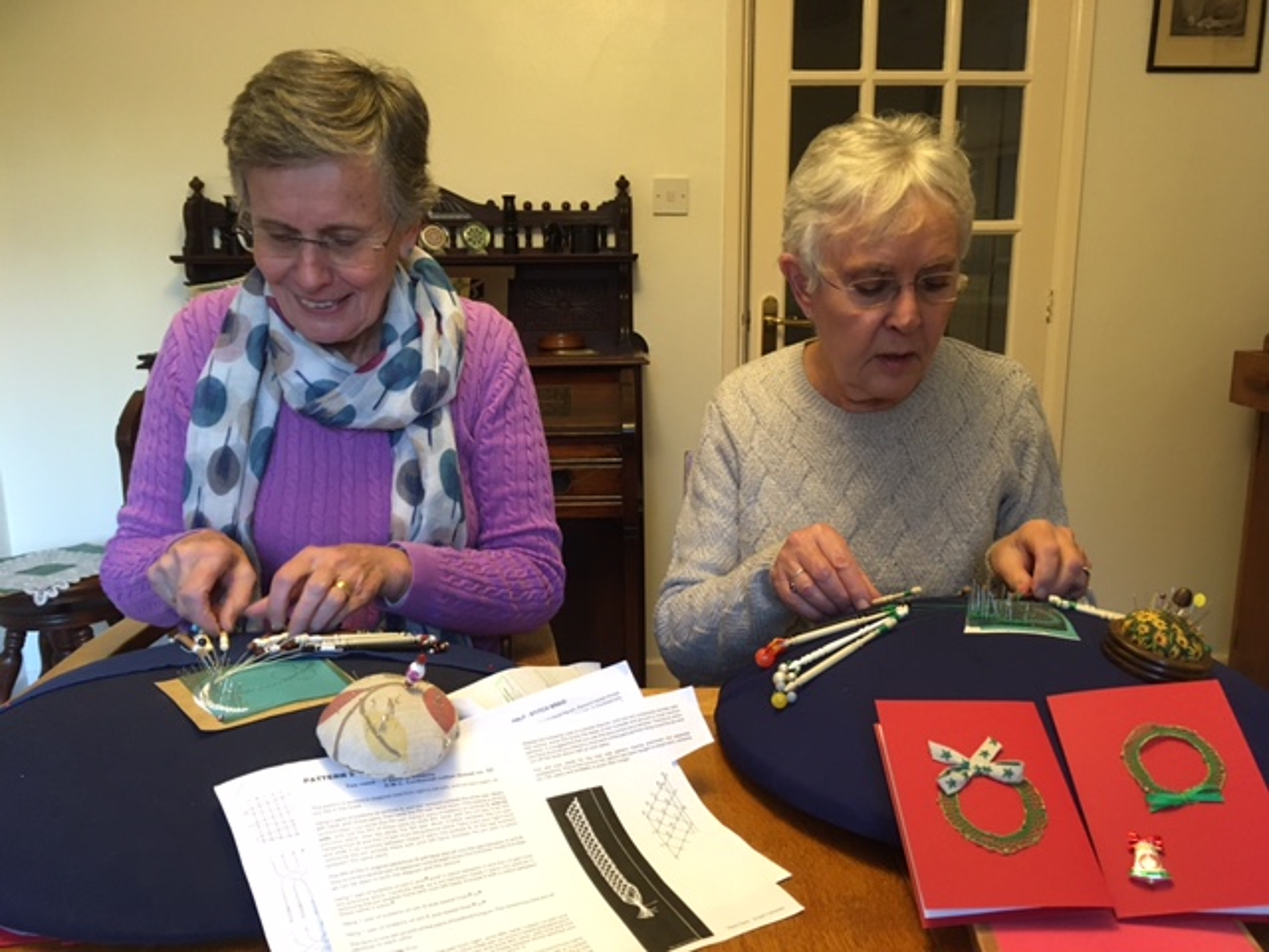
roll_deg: +0.2
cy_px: 476
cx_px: 634
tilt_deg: -11.5
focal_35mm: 29
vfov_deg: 48.2
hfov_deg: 61.7
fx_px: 1063
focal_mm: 4.15
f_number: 2.2
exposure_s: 1/33
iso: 160
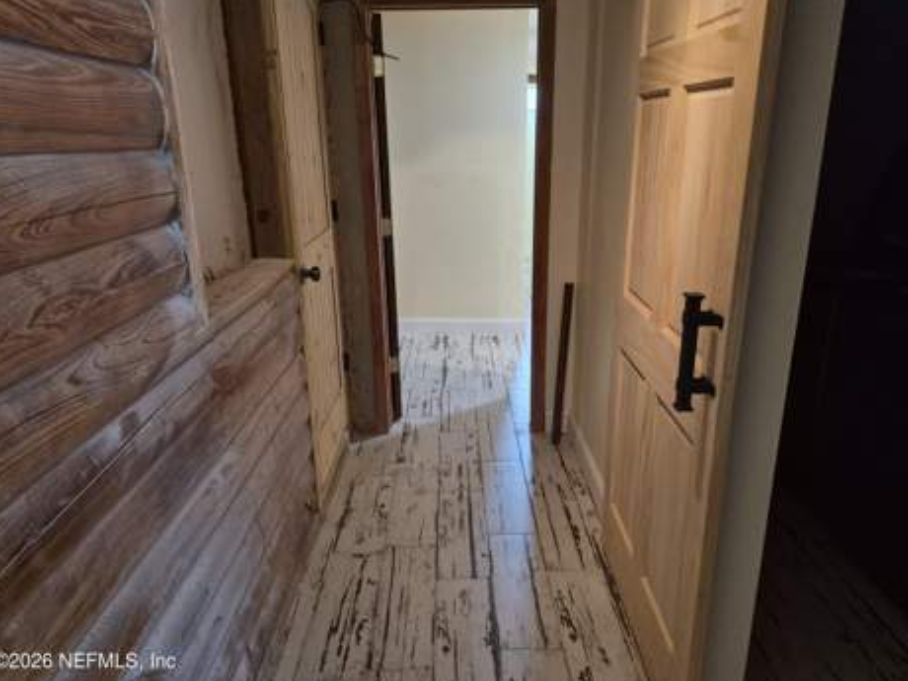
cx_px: 466
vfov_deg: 56.8
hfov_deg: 71.6
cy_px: 337
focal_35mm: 24
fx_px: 630
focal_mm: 5.4
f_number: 1.8
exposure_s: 1/120
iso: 1000
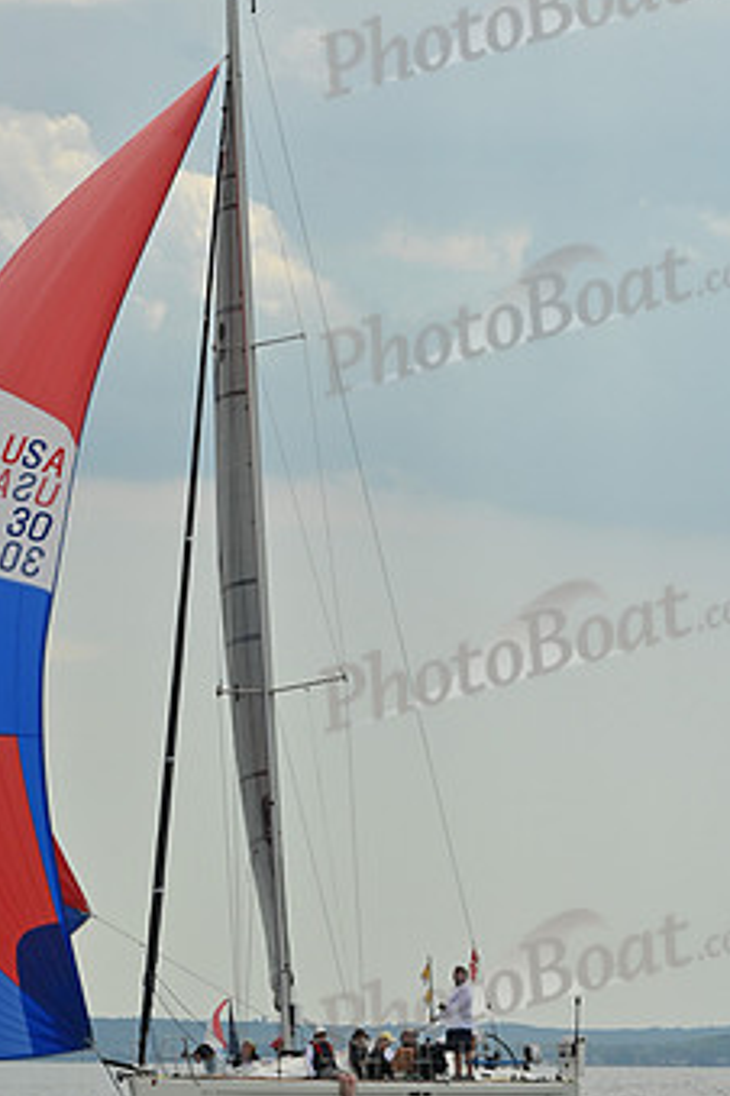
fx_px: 8334
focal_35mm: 274
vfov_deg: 7.5
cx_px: 153
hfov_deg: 5.0
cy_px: 527
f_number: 11
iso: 320
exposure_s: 1/1250
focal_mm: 160
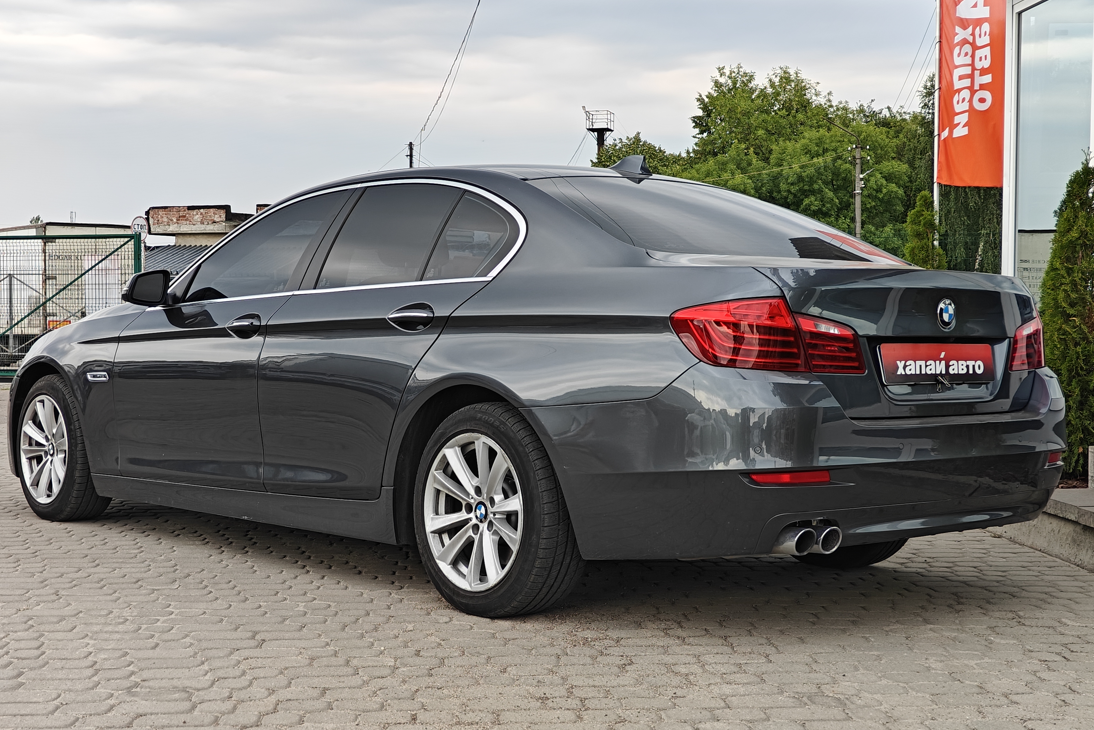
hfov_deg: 40.3
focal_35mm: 49
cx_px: 546
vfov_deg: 27.5
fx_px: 1489
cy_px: 367
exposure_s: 1/352
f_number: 2
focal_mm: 7.08
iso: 50
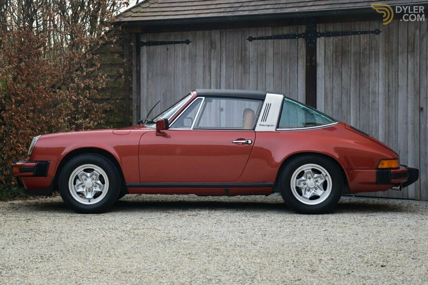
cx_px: 214
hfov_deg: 29.9
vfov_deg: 20.2
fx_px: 802
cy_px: 142
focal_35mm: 68
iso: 200
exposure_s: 1/200
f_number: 4.5
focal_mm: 45
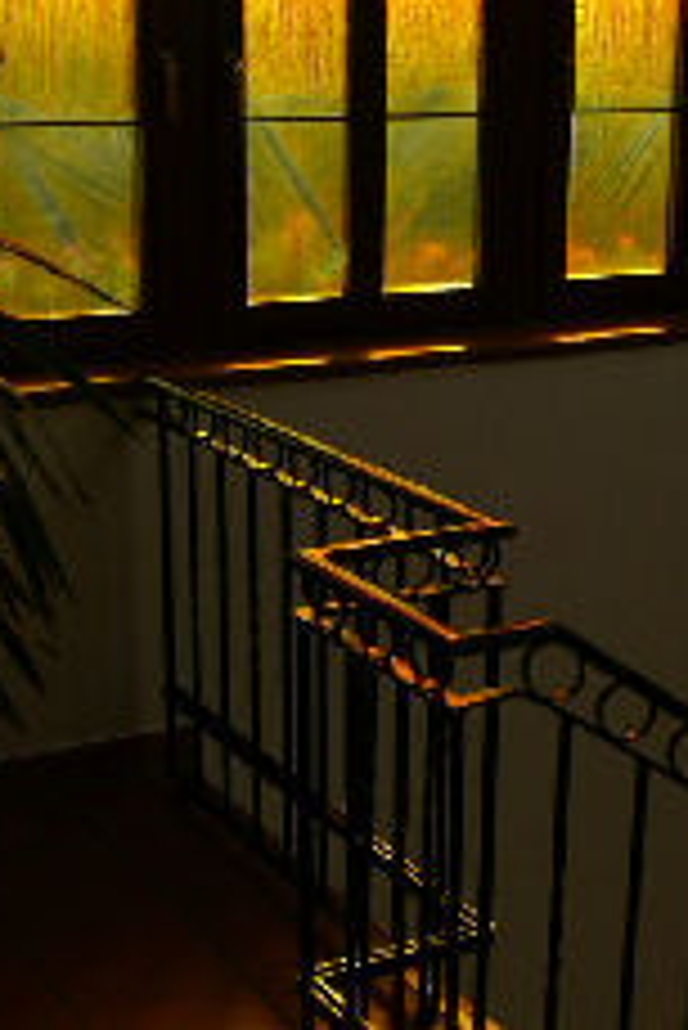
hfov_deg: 22.2
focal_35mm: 61
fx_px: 1752
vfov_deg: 32.8
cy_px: 540
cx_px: 436
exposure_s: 1/2000
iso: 200
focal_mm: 17
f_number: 2.8
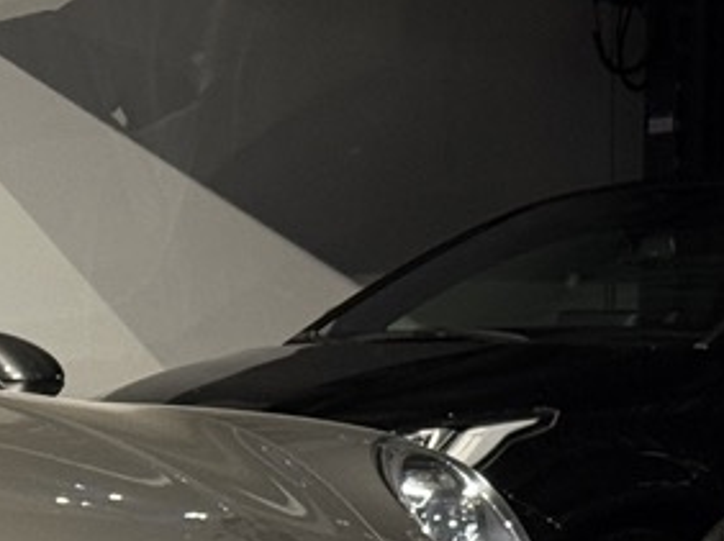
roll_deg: -0.7
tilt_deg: -2.2
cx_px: -272
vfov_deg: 6.8
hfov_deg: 8.9
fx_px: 4556
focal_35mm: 218
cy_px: 592
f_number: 1.78
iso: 125
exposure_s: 1/60
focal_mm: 6.76
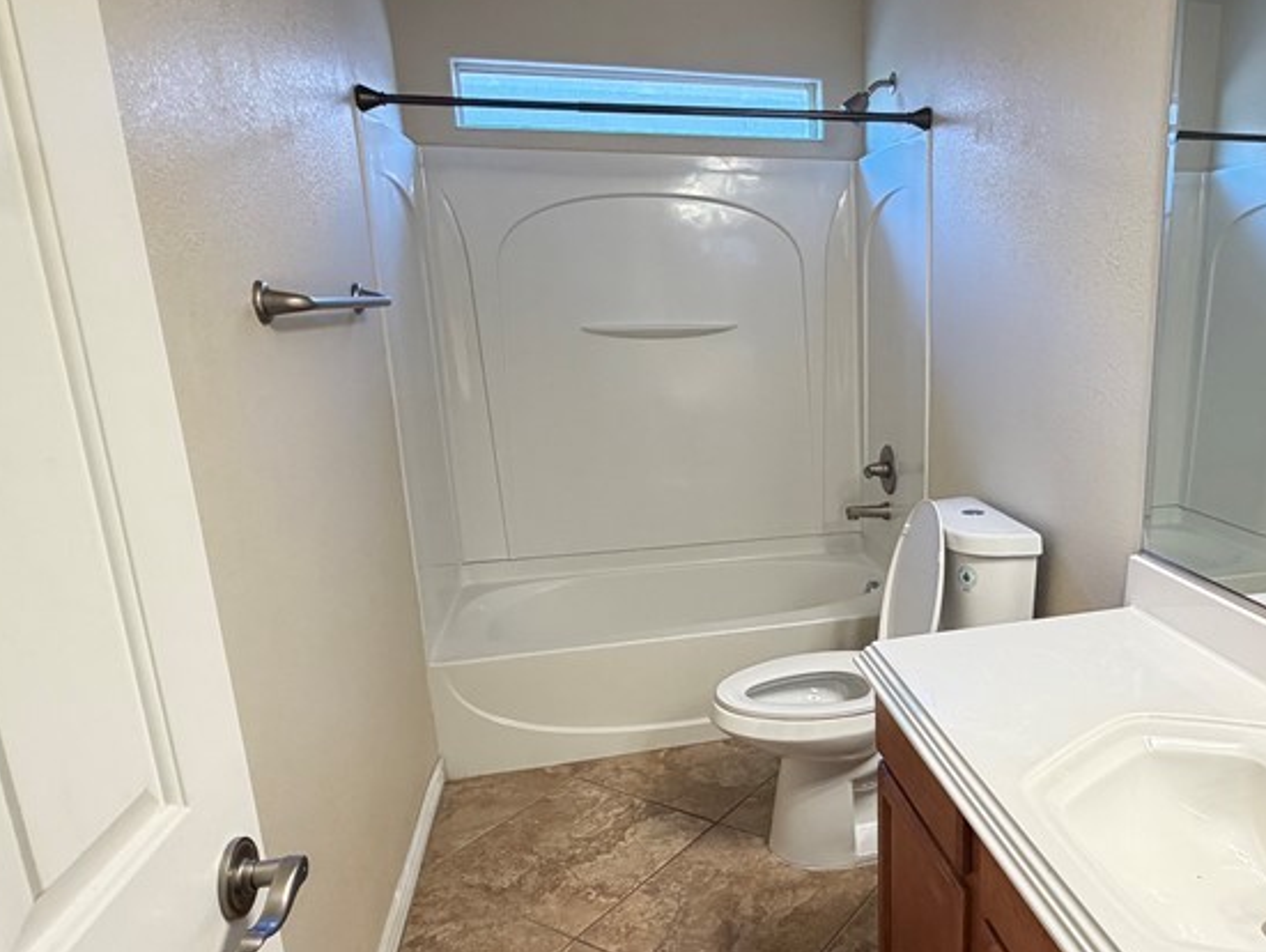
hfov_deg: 64.8
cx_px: 885
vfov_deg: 53.0
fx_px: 952
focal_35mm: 26
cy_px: 520
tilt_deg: -13.1
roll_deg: +2.0
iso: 250
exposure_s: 1/60
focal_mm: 2.22
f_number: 2.2
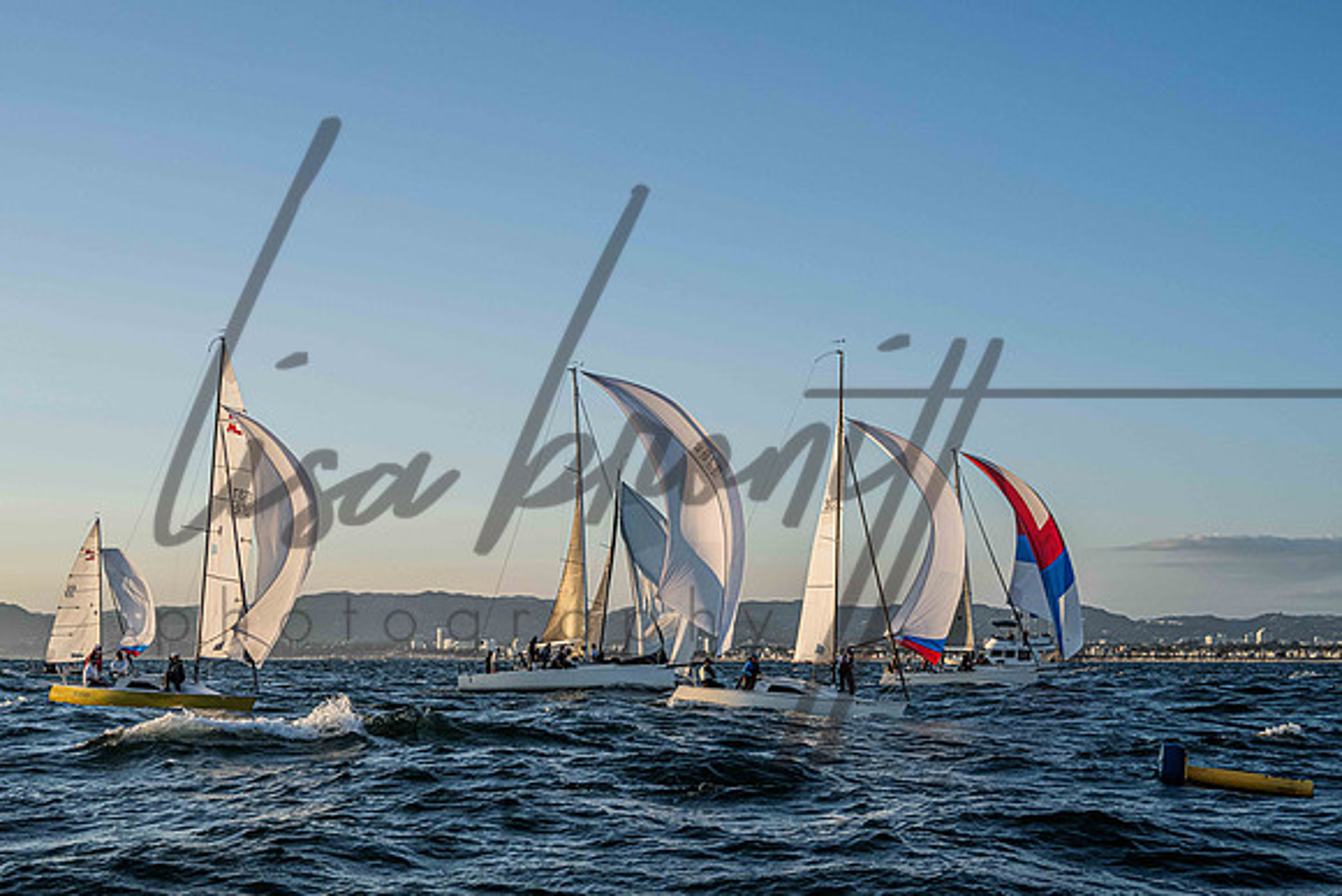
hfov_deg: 39.8
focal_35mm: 50
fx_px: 1851
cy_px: 453
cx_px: 718
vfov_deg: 27.2
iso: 640
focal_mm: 43
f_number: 8
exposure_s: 1/1000
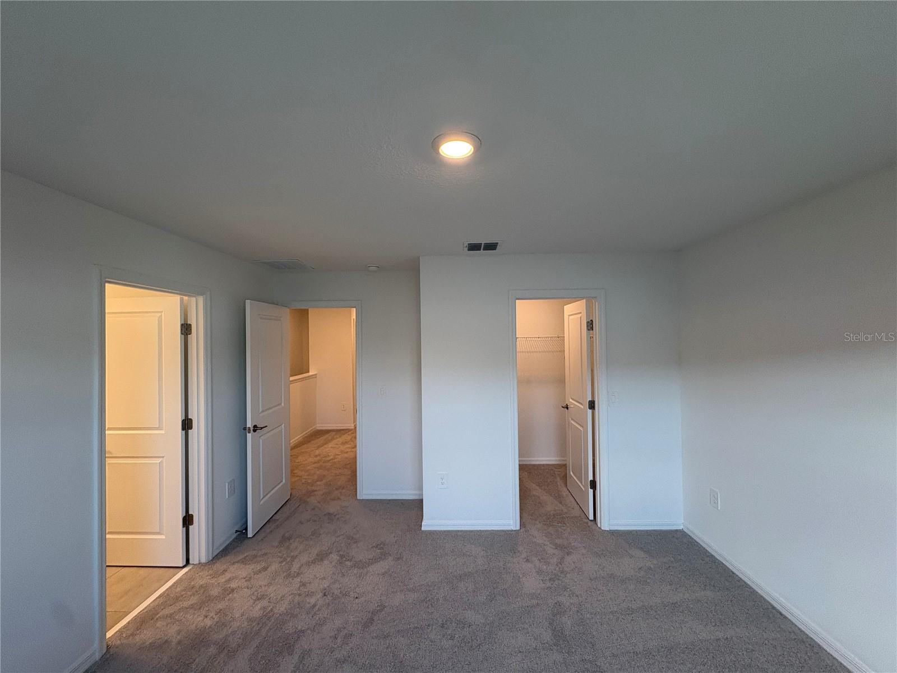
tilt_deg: +1.6
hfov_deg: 102.1
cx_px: 448
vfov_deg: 85.7
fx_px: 363
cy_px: 336
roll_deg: +1.2
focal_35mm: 14
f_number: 2.2
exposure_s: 1/120
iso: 125
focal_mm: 2.22
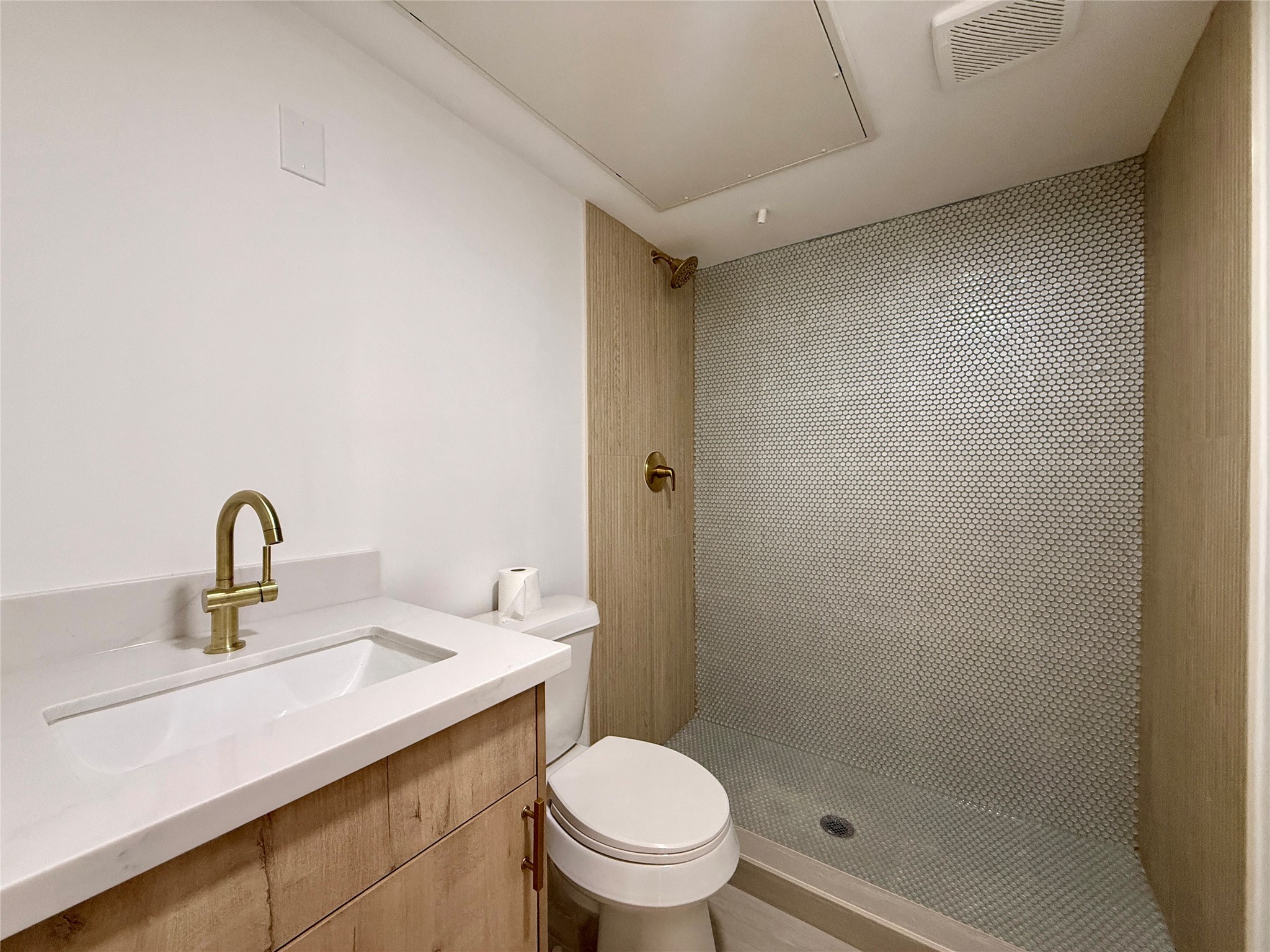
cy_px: 476
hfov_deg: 102.1
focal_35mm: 14
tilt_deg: -0.4
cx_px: 635
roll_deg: -0.2
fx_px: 514
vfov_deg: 85.7
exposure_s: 1/120
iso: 320
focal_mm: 2.22
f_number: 2.2
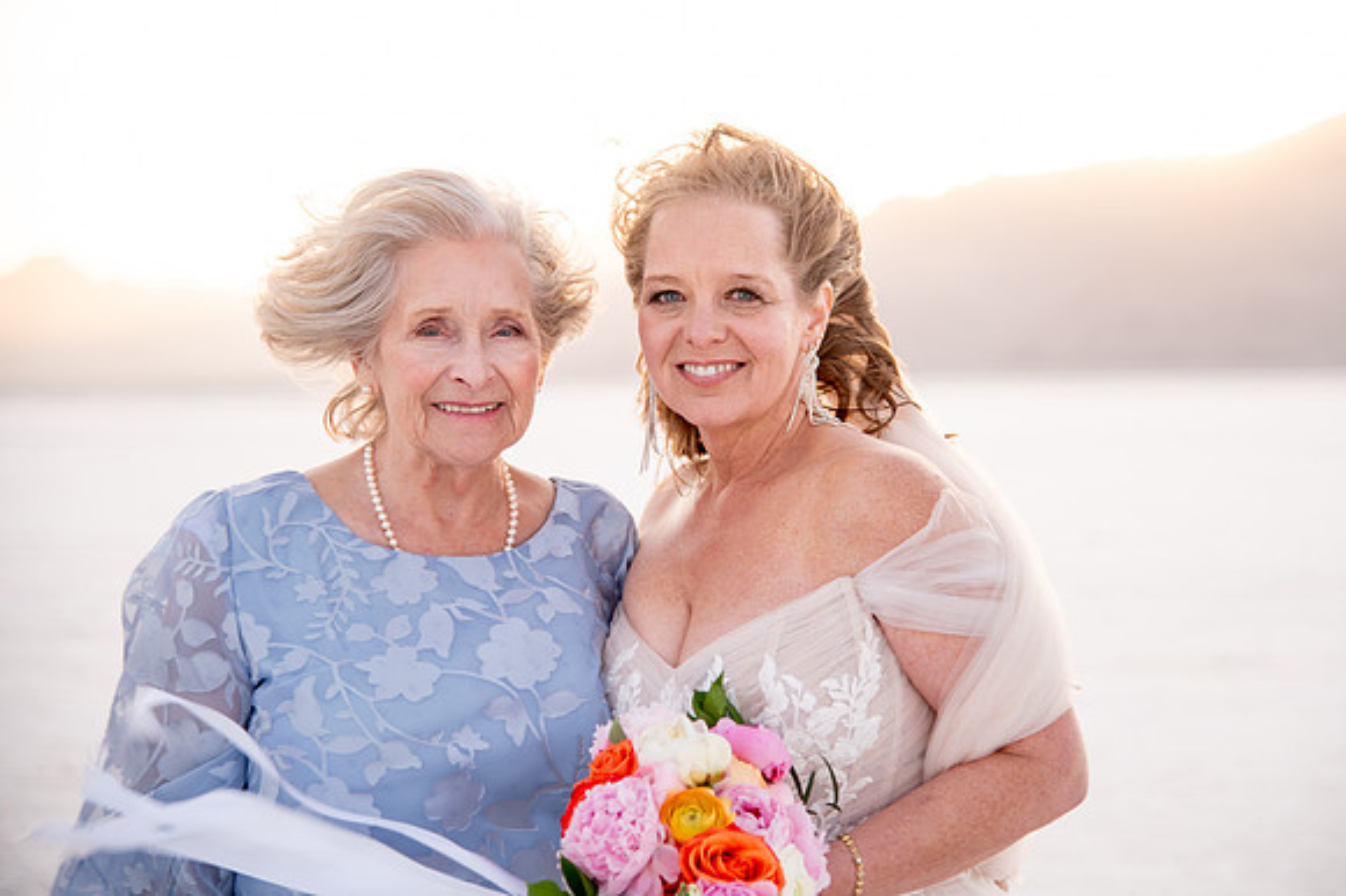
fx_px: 3117
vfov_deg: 16.4
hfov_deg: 24.4
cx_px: 729
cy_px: 410
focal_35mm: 83
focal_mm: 75
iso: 200
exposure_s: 1/160
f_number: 4
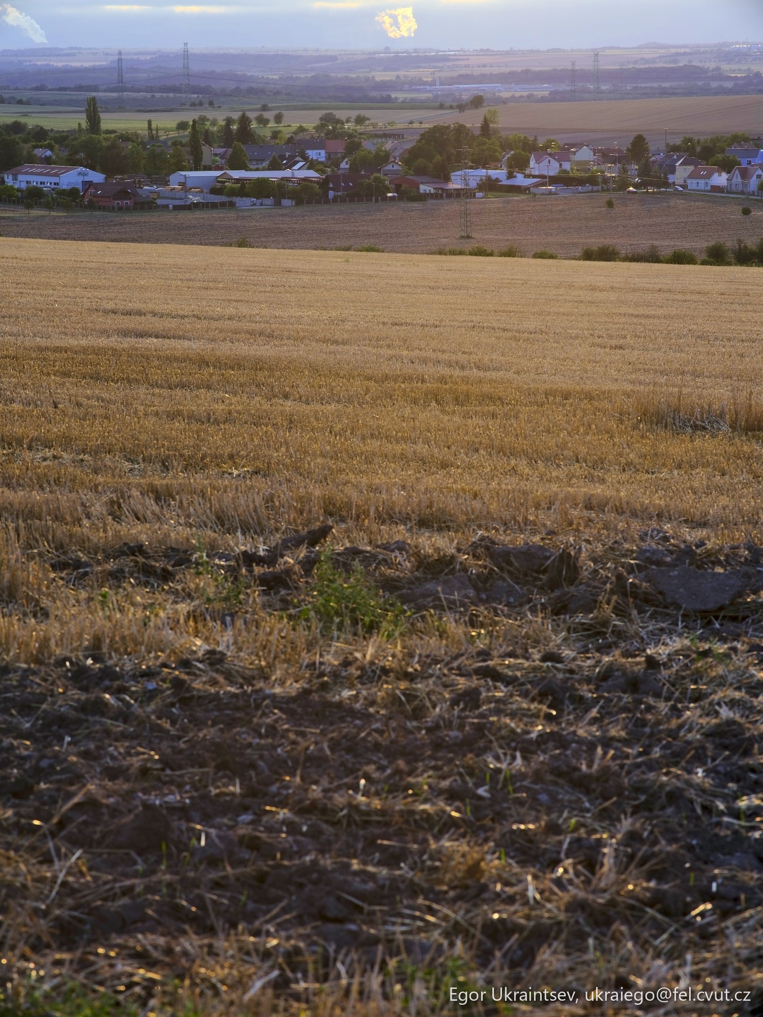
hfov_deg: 9.4
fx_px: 4643
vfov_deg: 12.5
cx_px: 382
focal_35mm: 158
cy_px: 508
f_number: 16
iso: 100
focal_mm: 200
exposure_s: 1/30
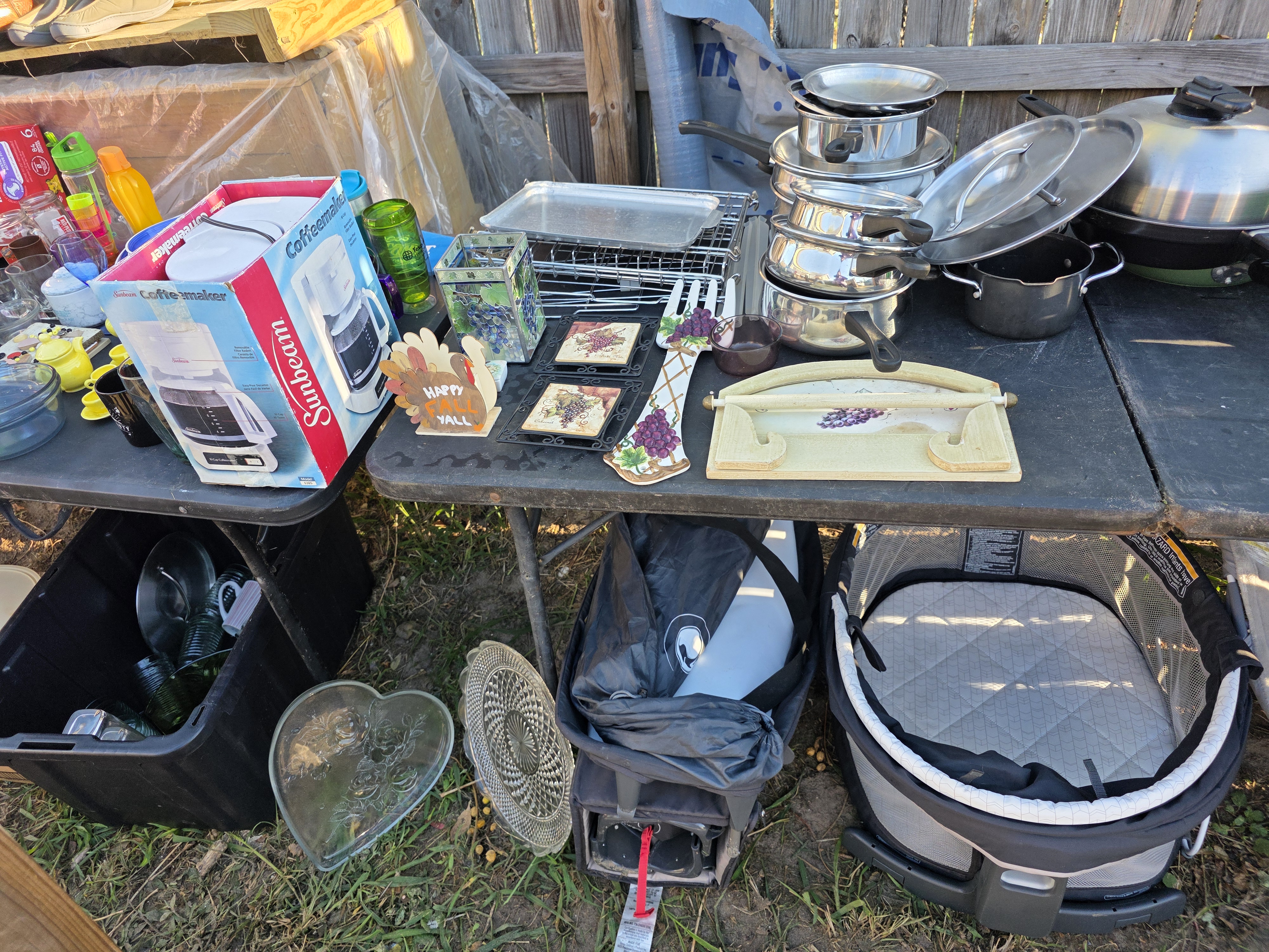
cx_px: 634
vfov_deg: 58.9
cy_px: 476
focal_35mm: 23
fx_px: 843
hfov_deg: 73.9
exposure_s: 1/359
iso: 64
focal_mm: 6.3
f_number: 1.7
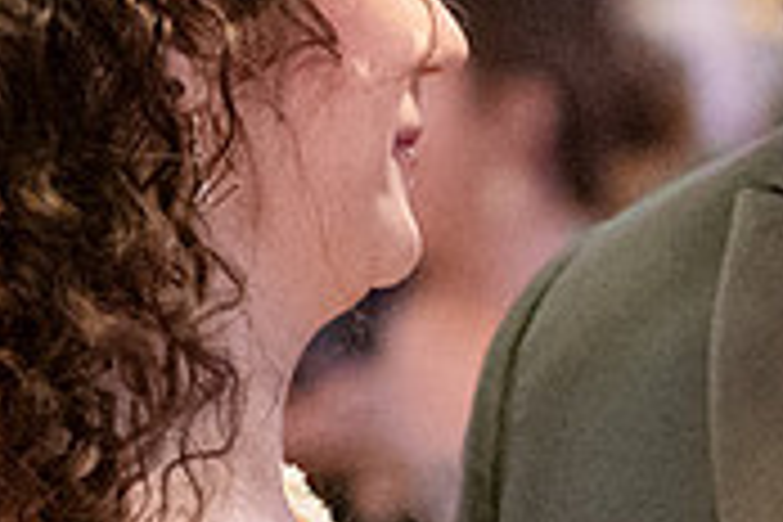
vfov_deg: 2.3
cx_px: 742
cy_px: 778
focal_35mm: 610
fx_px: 13266
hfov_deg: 3.4
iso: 8000
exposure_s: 1/125
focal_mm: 92
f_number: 2.8
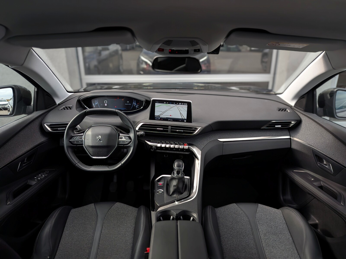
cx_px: 173
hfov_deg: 71.6
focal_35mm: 24
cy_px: 130
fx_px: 240
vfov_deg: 56.8
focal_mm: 4.53
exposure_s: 1/235
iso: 30
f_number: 1.7
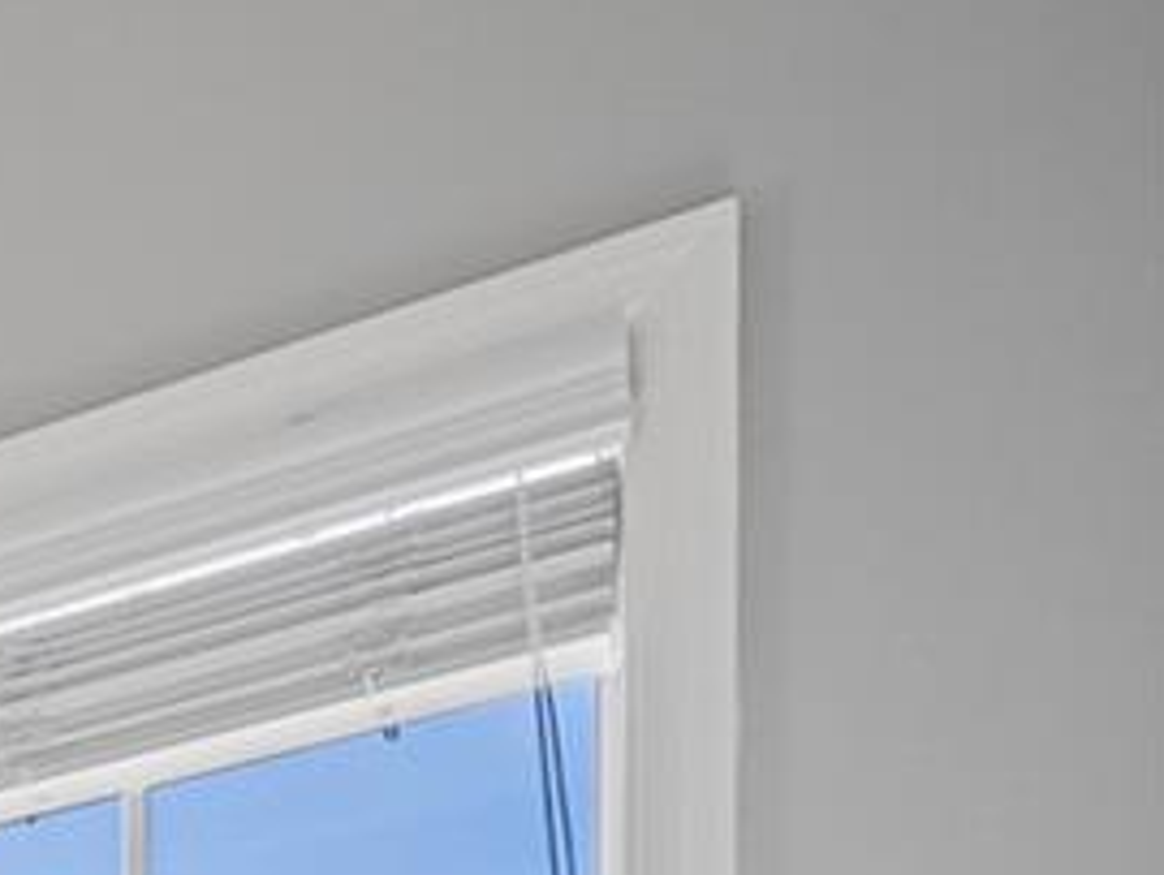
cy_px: 2138
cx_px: -2272
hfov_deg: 11.7
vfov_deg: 12.5
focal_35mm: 91
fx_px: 3063
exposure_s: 1/800
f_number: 8
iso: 400
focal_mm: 16
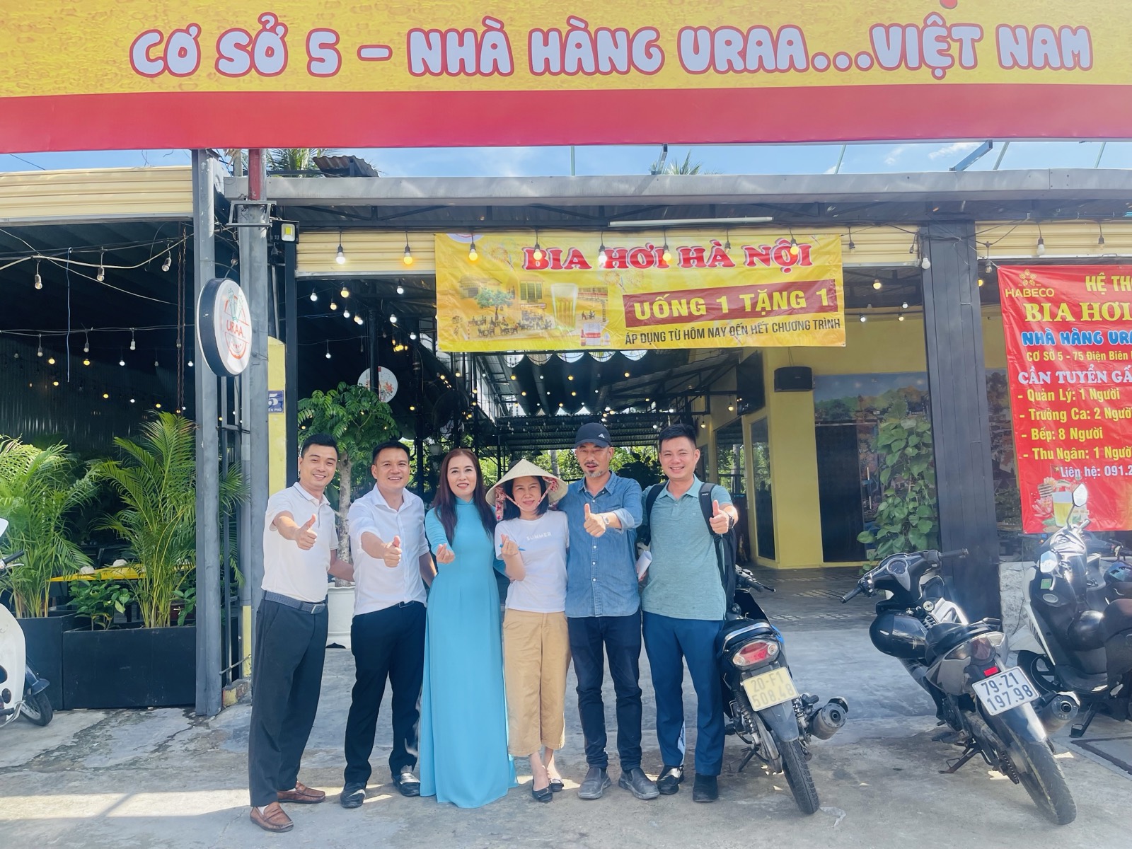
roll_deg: +1.6
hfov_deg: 67.3
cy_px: 424
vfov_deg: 53.1
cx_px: 566
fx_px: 850
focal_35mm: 26
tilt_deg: +4.4
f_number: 1.6
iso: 32
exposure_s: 1/1048
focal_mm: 5.1
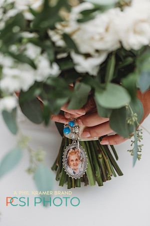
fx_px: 1250
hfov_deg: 6.9
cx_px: 75
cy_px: 113
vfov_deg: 10.3
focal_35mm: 200
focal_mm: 200
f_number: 2.8
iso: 1000
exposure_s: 1/1600
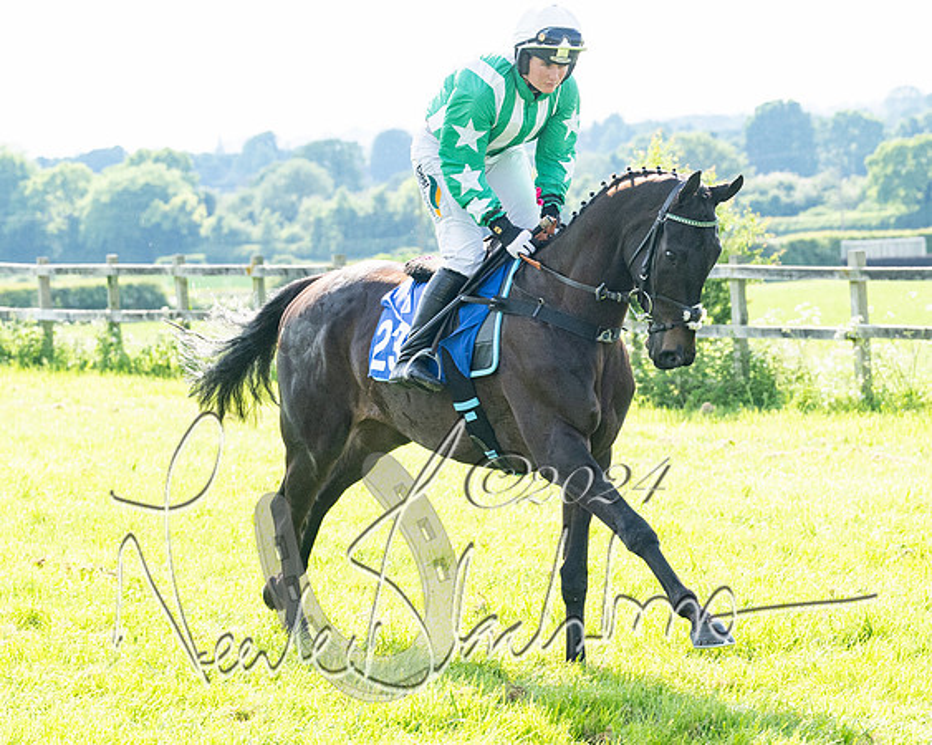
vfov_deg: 7.3
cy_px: 295
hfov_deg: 9.1
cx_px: 479
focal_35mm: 213
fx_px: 5866
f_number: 5
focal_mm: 86
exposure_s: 1/1600
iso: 400
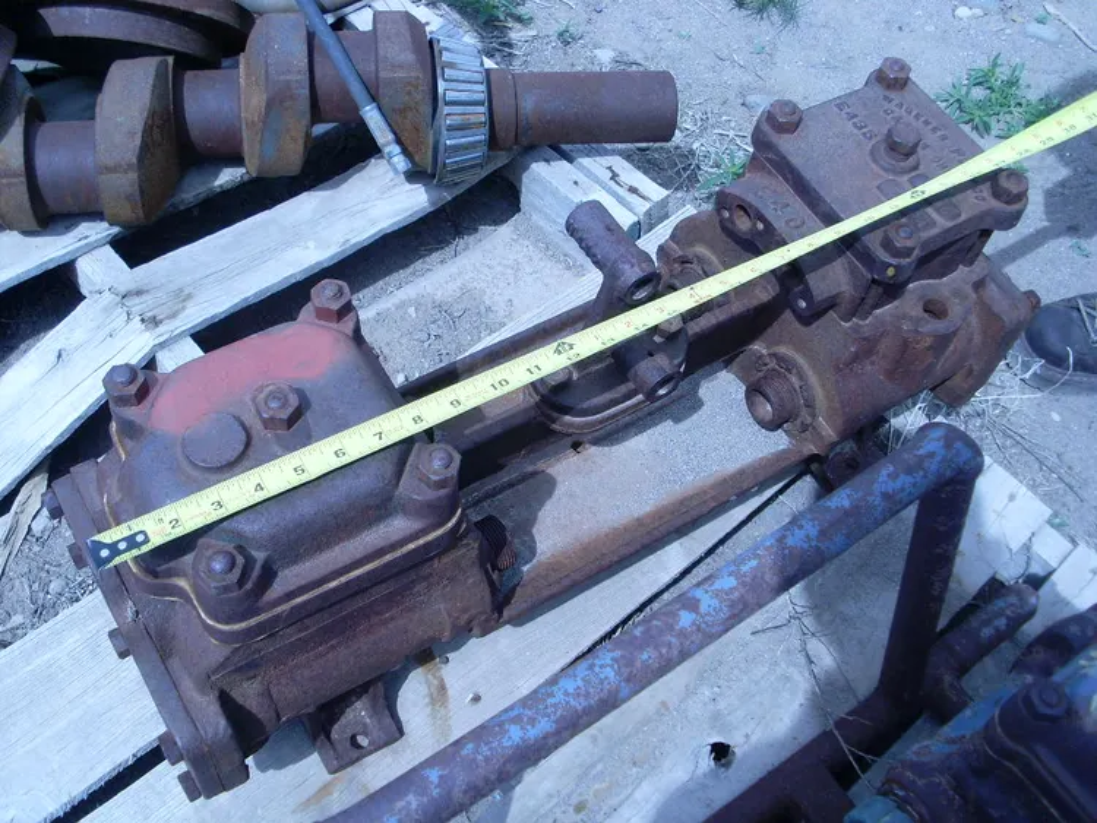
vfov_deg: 37.7
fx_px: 1205
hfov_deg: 49.0
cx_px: 548
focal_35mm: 38
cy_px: 412
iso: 80
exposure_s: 1/250
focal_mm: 6.3
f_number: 7.7
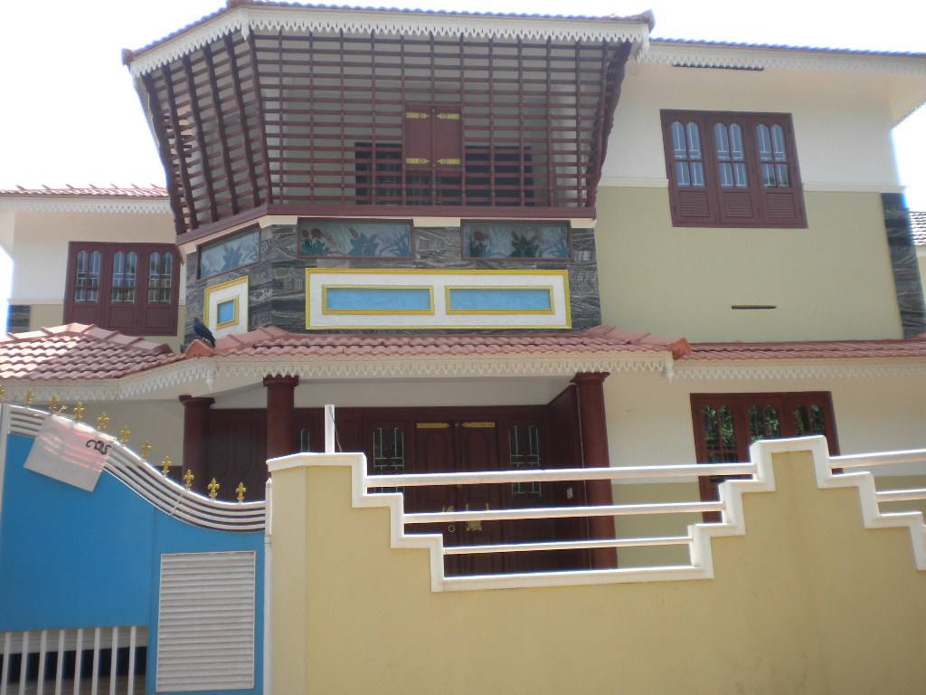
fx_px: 936
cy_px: 348
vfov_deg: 40.7
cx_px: 463
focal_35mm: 35
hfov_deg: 52.6
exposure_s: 1/288
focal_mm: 6.3
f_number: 4.6
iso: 113
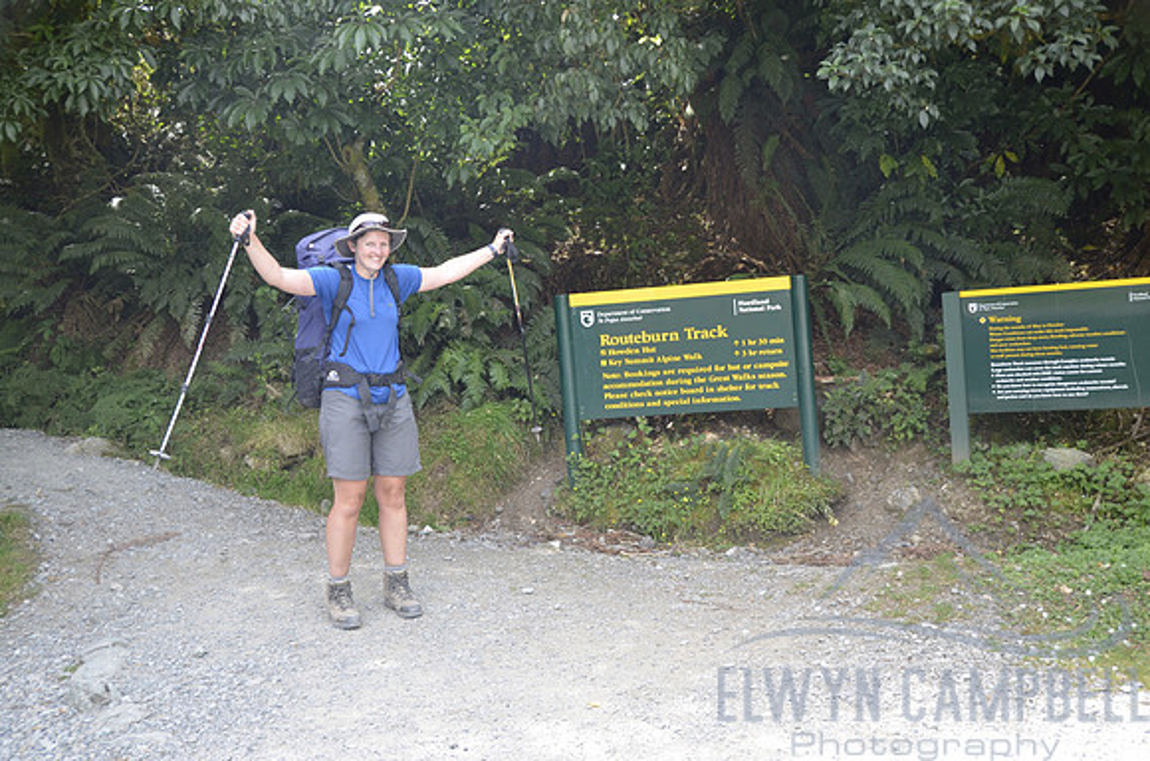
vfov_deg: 27.9
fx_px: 1530
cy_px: 380
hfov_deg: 41.2
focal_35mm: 48
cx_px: 575
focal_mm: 32
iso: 400
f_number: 4.5
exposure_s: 1/80
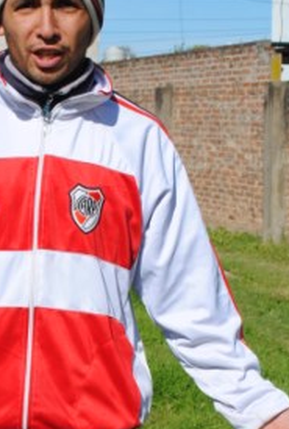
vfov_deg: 20.1
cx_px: 30
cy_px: 270
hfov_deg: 13.5
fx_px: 1210
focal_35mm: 101
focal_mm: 29
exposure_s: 1/320
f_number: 9
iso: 100
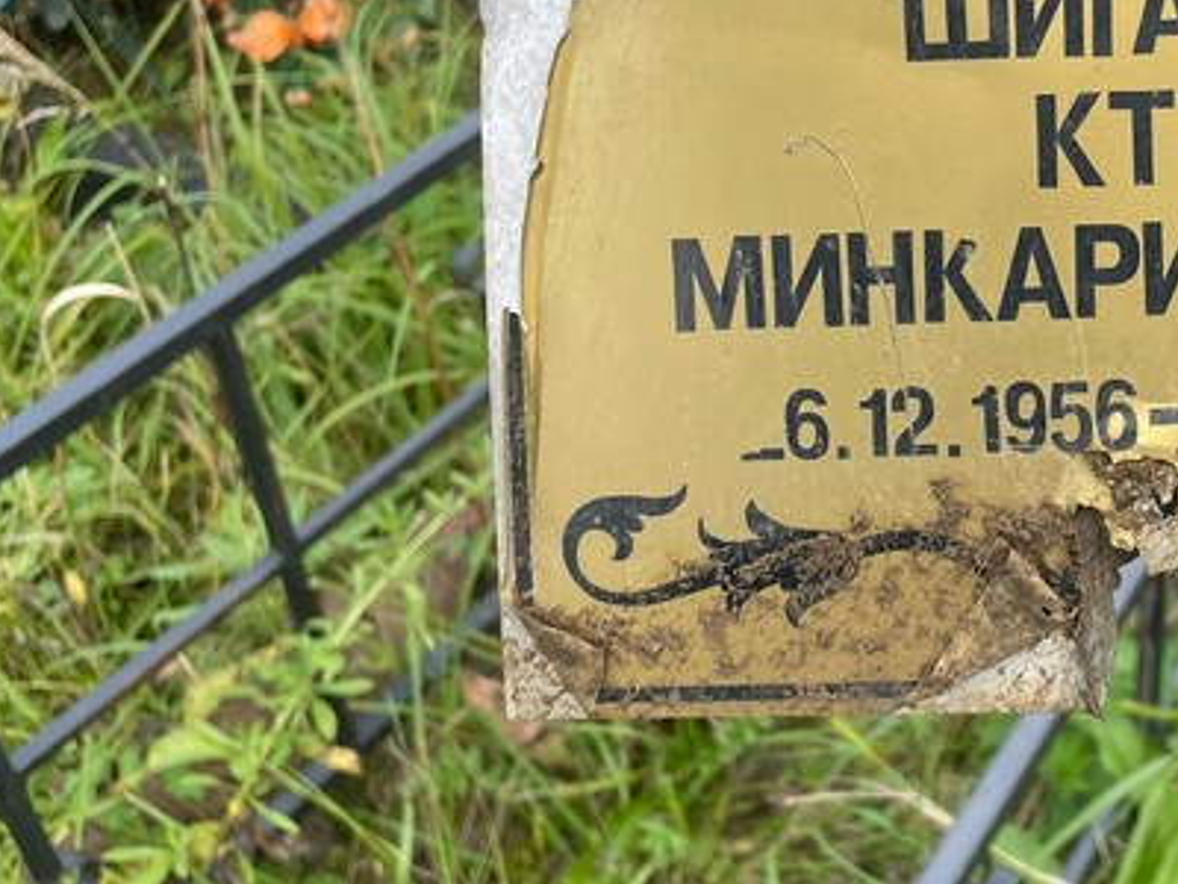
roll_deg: -0.5
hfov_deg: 34.7
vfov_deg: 27.6
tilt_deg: -34.4
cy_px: 215
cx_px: 1066
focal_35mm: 52
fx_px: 1770
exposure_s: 1/615
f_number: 1.6
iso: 32
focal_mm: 4.2
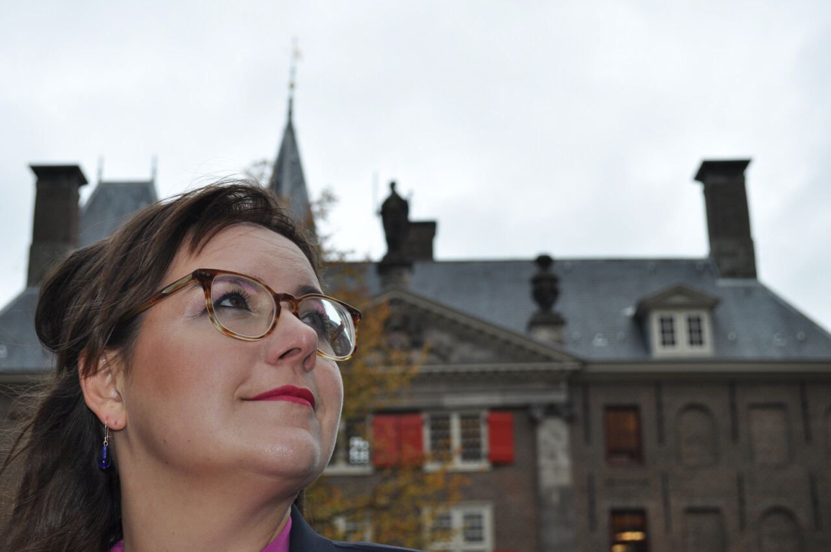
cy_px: 276
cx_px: 416
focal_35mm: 57
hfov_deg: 35.1
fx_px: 1314
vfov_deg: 23.7
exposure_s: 1/200
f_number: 6.3
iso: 200
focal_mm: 38
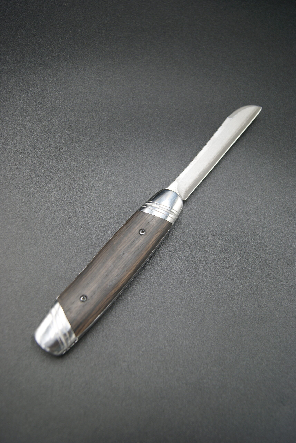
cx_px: 148
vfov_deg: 53.1
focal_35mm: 36
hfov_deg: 37.0
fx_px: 443
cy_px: 222
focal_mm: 24
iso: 100
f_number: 4.5
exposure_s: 1/40
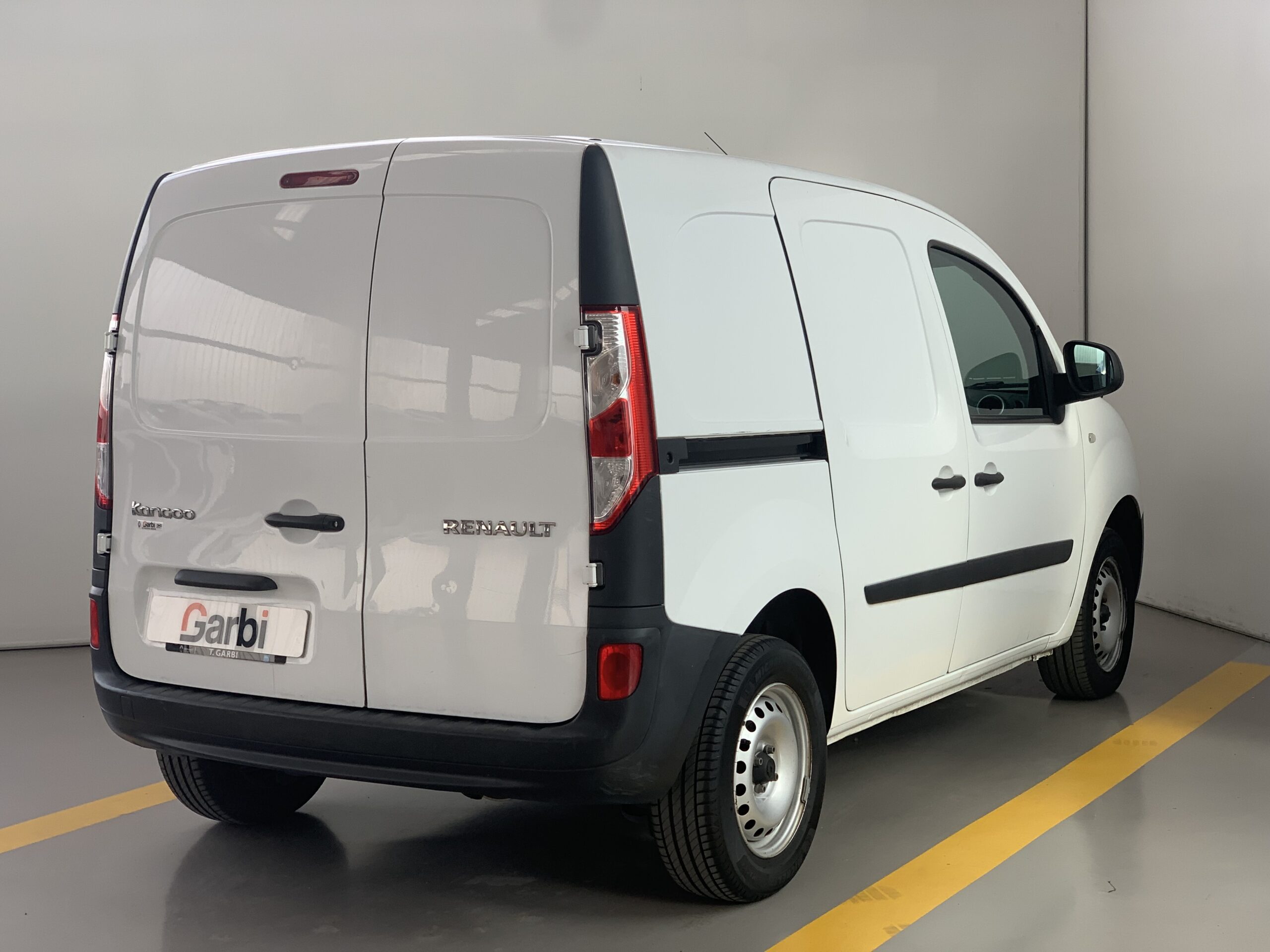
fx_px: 1908
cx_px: 635
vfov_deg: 28.0
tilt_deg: -4.5
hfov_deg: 36.8
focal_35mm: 52
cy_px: 476
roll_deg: +0.8
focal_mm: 6
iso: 32
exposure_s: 1/122
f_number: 2.4
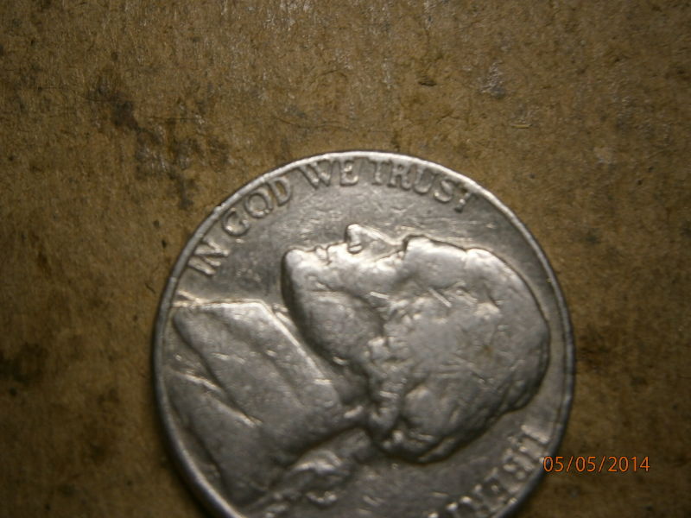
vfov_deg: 30.9
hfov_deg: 40.4
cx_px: 346
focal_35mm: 47
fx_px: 938
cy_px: 259
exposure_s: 1/30
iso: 125
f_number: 3.4
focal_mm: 8.3
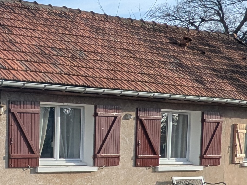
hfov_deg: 23.3
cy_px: 198
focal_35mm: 58
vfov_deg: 23.8
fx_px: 414
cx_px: -161
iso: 48
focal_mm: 1.95
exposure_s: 1/826
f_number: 2.2
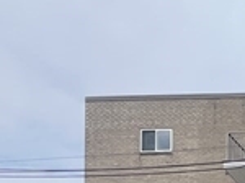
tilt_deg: +1.4
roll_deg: +1.4
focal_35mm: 89
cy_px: 449
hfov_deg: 15.3
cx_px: 549
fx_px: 629
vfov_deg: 12.6
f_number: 1.8
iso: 32
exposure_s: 1/1119
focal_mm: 1.57
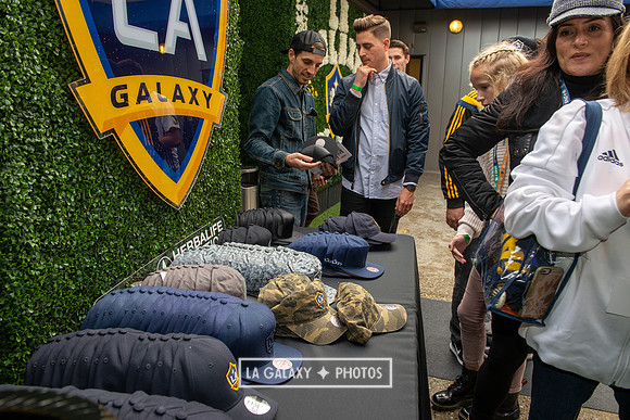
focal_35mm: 27
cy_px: 210
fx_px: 473
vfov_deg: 48.0
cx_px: 315
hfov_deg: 67.4
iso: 500
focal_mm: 27
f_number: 6.3
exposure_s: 1/160
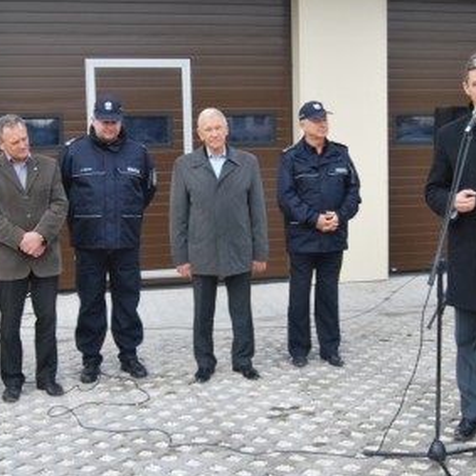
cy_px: 247
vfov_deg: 32.9
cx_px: 205
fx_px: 805
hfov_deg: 32.9
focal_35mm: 52
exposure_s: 1/100
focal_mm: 23
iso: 200
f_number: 5
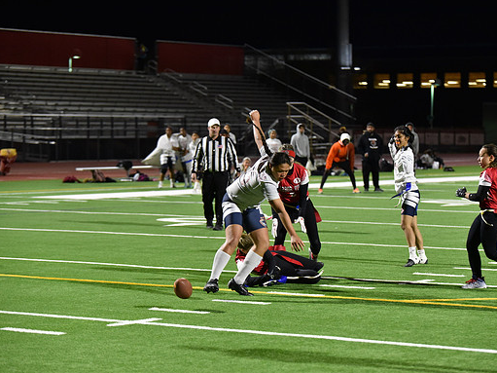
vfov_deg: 12.3
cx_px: 279
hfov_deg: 16.4
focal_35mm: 120
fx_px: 1722
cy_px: 186
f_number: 2.8
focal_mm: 110
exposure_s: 1/640
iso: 5000
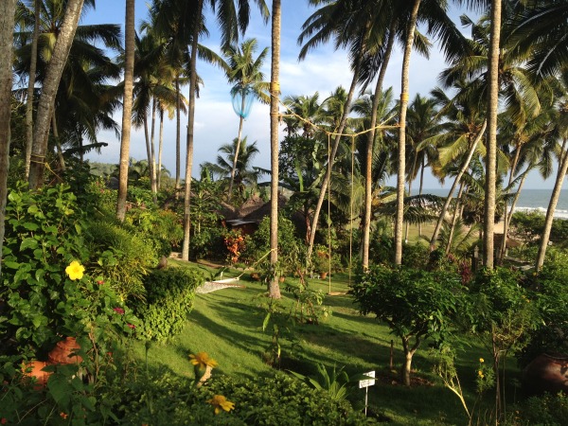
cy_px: 213
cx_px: 284
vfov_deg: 40.7
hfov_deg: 52.6
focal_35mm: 35
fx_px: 574
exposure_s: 1/649
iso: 64
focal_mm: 4.28
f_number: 2.4
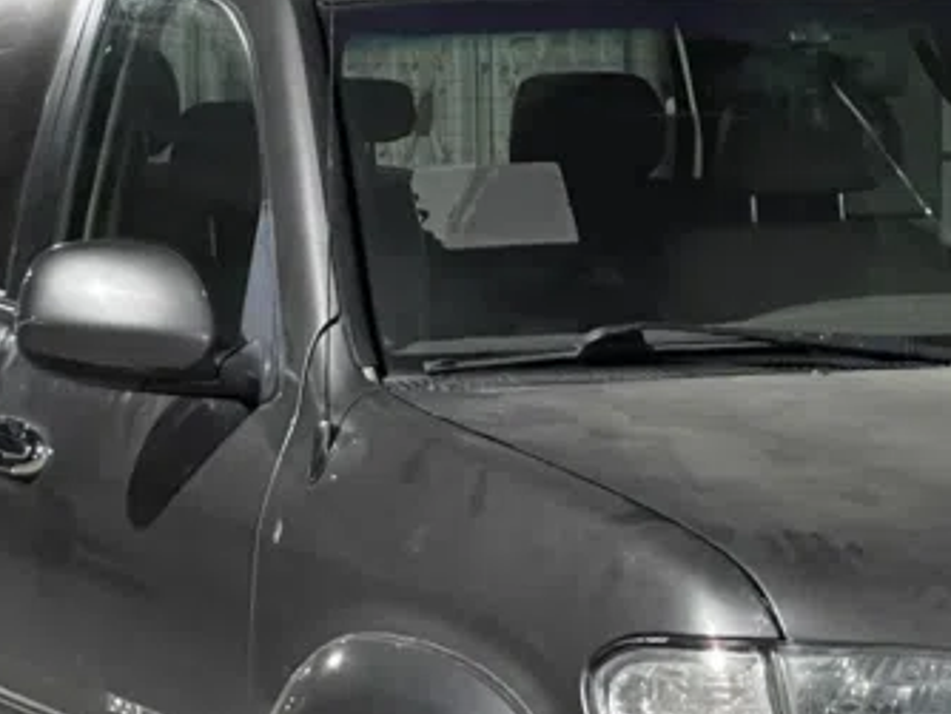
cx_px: 703
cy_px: 518
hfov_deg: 10.1
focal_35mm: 196
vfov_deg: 7.6
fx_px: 5389
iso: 1250
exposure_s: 1/30
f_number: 2.2
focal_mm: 7.5
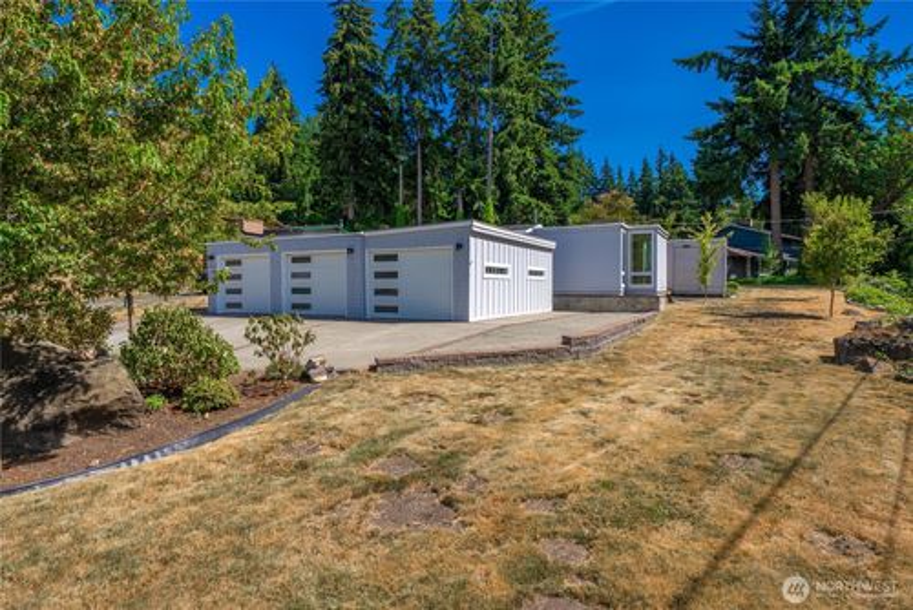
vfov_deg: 67.5
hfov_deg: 90.0
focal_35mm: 18
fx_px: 457
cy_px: 305
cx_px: 456
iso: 80
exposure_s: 1/250
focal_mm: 18
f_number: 7.1
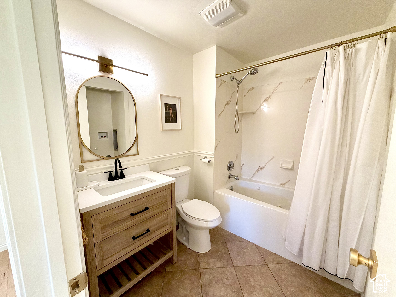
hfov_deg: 102.1
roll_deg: -0.7
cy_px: 148
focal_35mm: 14
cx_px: 198
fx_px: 160
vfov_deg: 85.7
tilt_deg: -8.2
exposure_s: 1/60
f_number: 2.2
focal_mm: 2.22
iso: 200
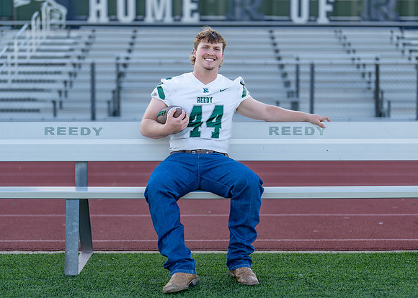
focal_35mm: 66
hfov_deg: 30.0
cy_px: 152
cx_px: 207
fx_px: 781
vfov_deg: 21.6
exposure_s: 1/2000
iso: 100
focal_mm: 50
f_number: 1.2
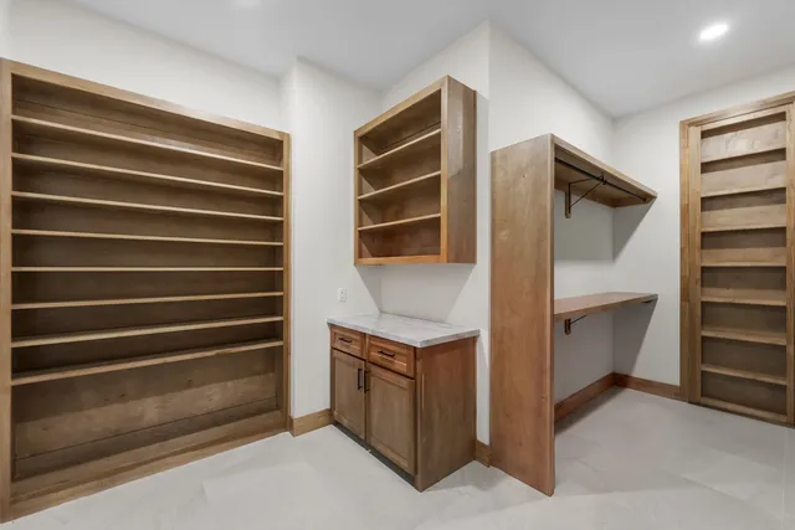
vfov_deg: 81.2
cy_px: 265
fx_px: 309
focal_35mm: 14
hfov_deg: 104.2
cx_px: 398
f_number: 2.8
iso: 100
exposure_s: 1/2
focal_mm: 14
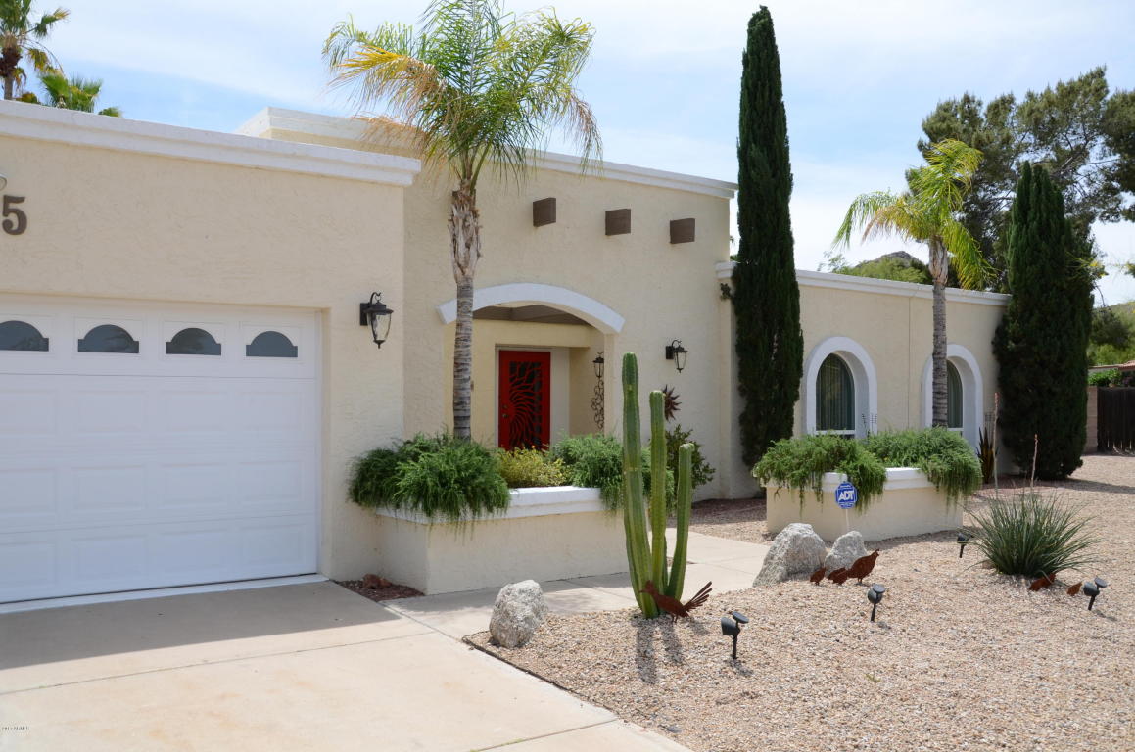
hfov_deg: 59.6
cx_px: 568
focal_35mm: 32
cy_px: 376
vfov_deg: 41.6
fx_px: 991
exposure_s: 1/1250
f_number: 8
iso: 400
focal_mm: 21
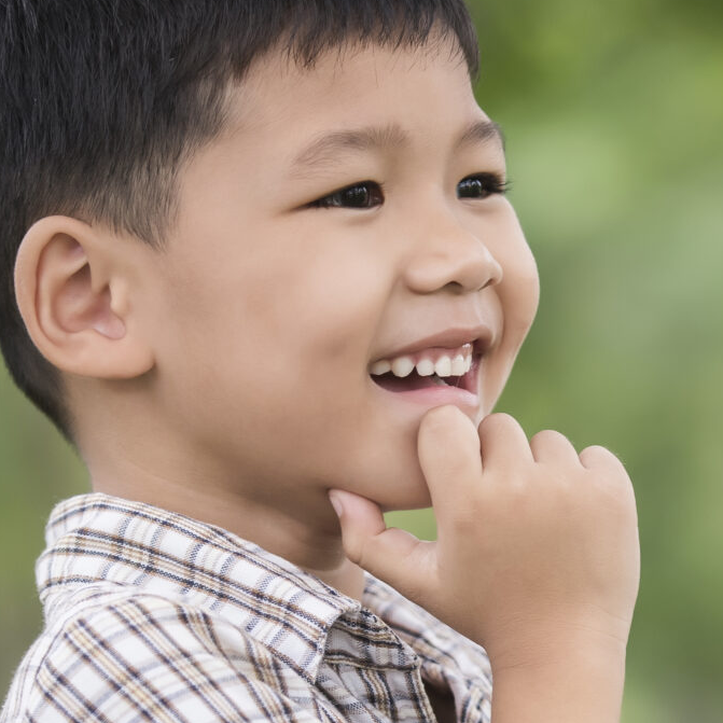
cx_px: 661
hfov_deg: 4.7
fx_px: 8885
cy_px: 543
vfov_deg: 4.7
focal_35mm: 376
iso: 400
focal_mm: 116
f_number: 2.8
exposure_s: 1/320
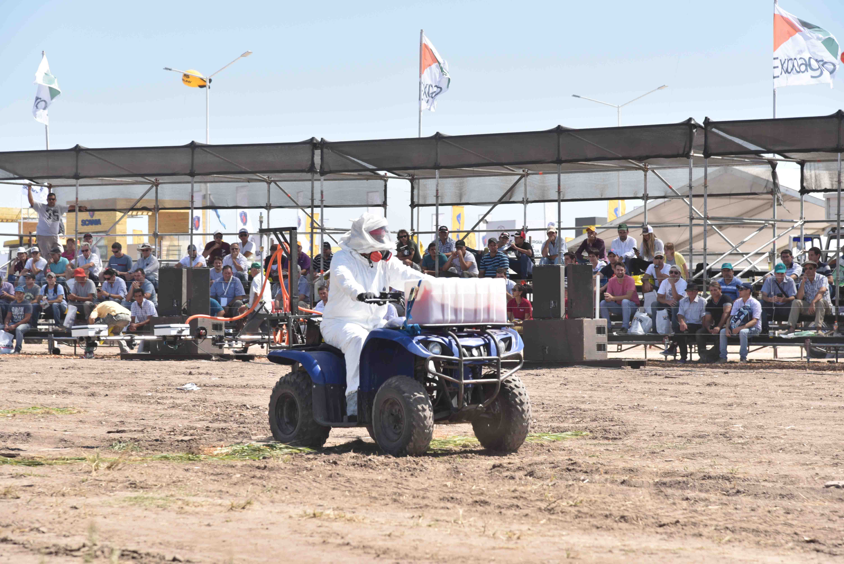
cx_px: 422
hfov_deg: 17.1
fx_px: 2814
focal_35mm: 120
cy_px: 282
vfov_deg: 11.4
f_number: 6.3
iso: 100
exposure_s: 1/200
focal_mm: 120
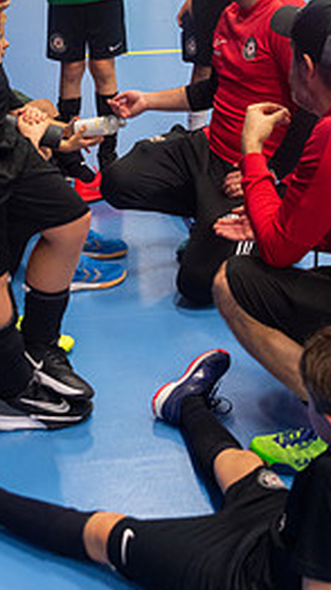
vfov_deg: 28.6
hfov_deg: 16.7
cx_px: 166
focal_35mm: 72
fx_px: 1126
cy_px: 101
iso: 3600
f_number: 3.5
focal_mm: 40
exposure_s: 1/250
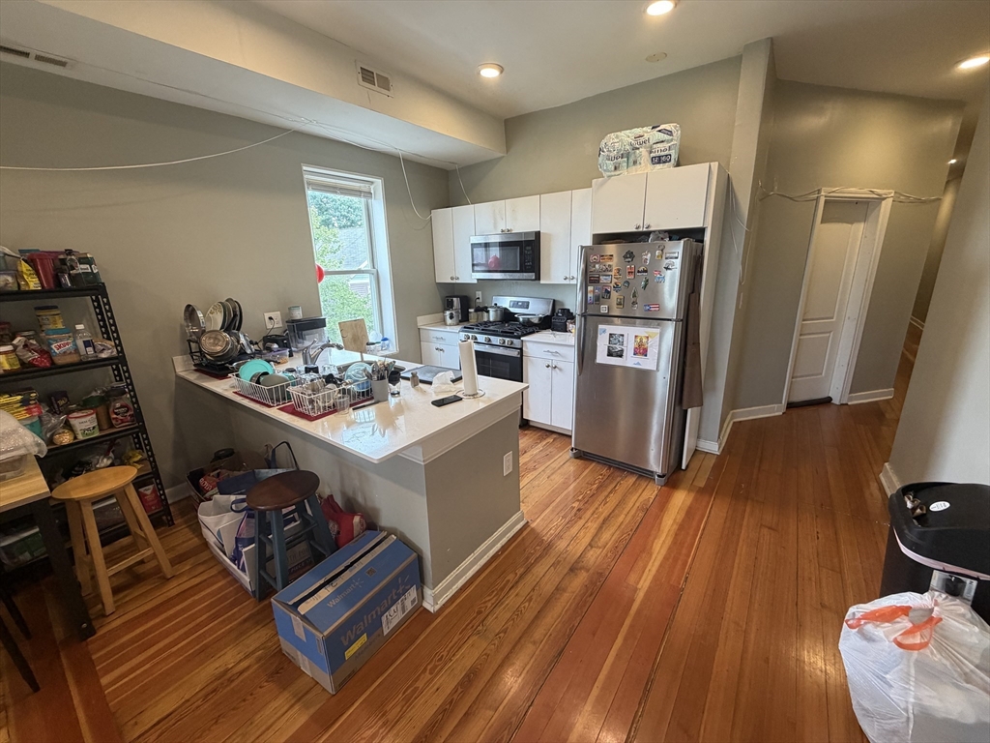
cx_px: 495
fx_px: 400
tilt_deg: -15.9
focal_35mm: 14
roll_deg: +1.6
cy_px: 372
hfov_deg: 102.1
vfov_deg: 85.7
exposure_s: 1/60
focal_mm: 2.22
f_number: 2.2
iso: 200
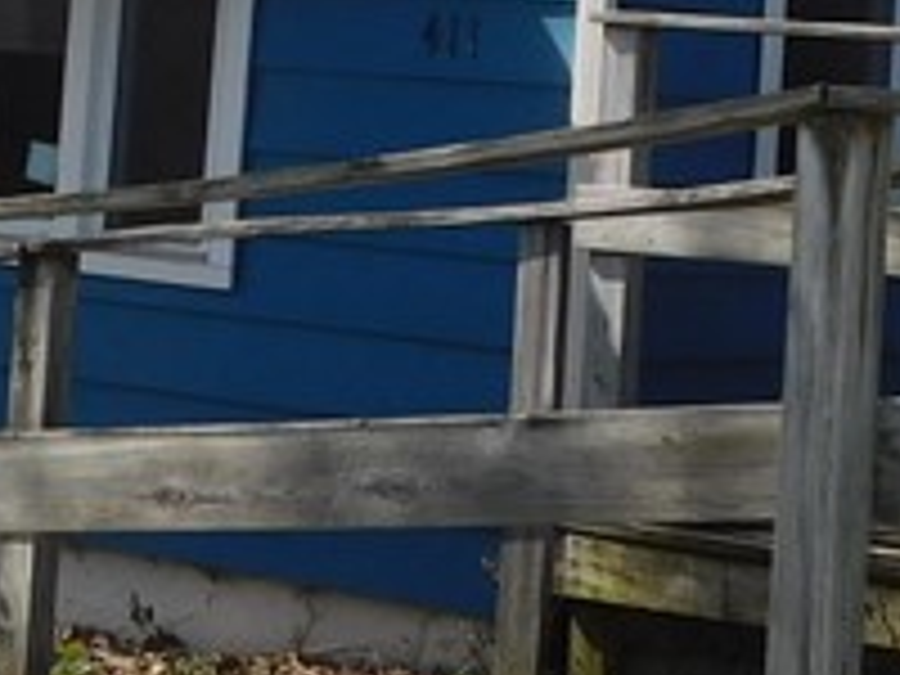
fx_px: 3068
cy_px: -230
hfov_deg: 16.6
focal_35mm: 118
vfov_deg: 12.1
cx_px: 194
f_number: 6
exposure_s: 1/500
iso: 125
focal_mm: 4
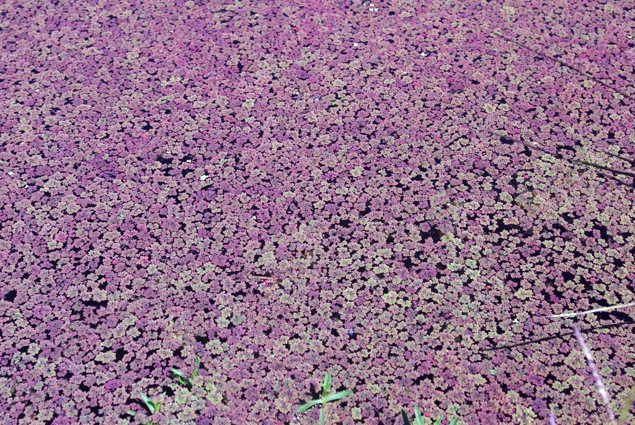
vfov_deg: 25.8
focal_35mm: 52
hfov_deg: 37.8
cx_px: 318
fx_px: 927
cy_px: 212
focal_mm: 35
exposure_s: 1/125
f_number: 11
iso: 100
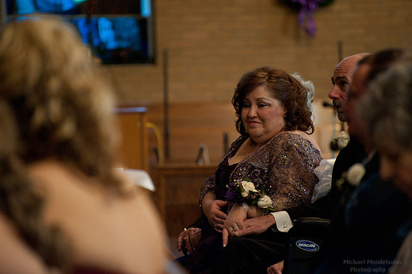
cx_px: 206
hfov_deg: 7.6
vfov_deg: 5.1
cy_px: 137
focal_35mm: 270
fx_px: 3088
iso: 5000
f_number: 5.6
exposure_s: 1/80
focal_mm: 270
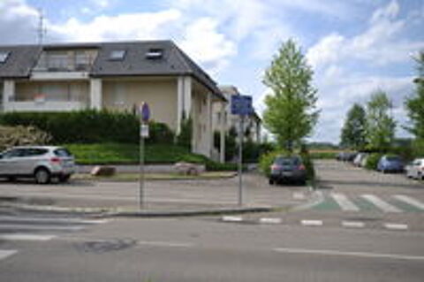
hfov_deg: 53.2
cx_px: 212
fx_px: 424
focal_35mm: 36
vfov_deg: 36.8
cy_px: 141
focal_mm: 24
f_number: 8
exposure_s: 1/250
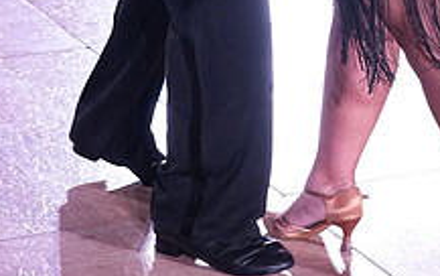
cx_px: 263
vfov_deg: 7.3
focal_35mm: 174
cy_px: -282
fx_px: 2088
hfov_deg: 12.0
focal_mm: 43
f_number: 5.6
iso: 2500
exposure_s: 1/250
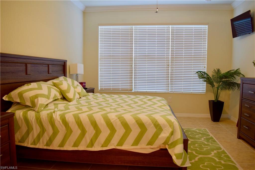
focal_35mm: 27
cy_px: 85
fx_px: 191
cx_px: 128
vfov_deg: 47.9
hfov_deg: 67.4
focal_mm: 18
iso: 400
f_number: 4.5
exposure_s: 1/15
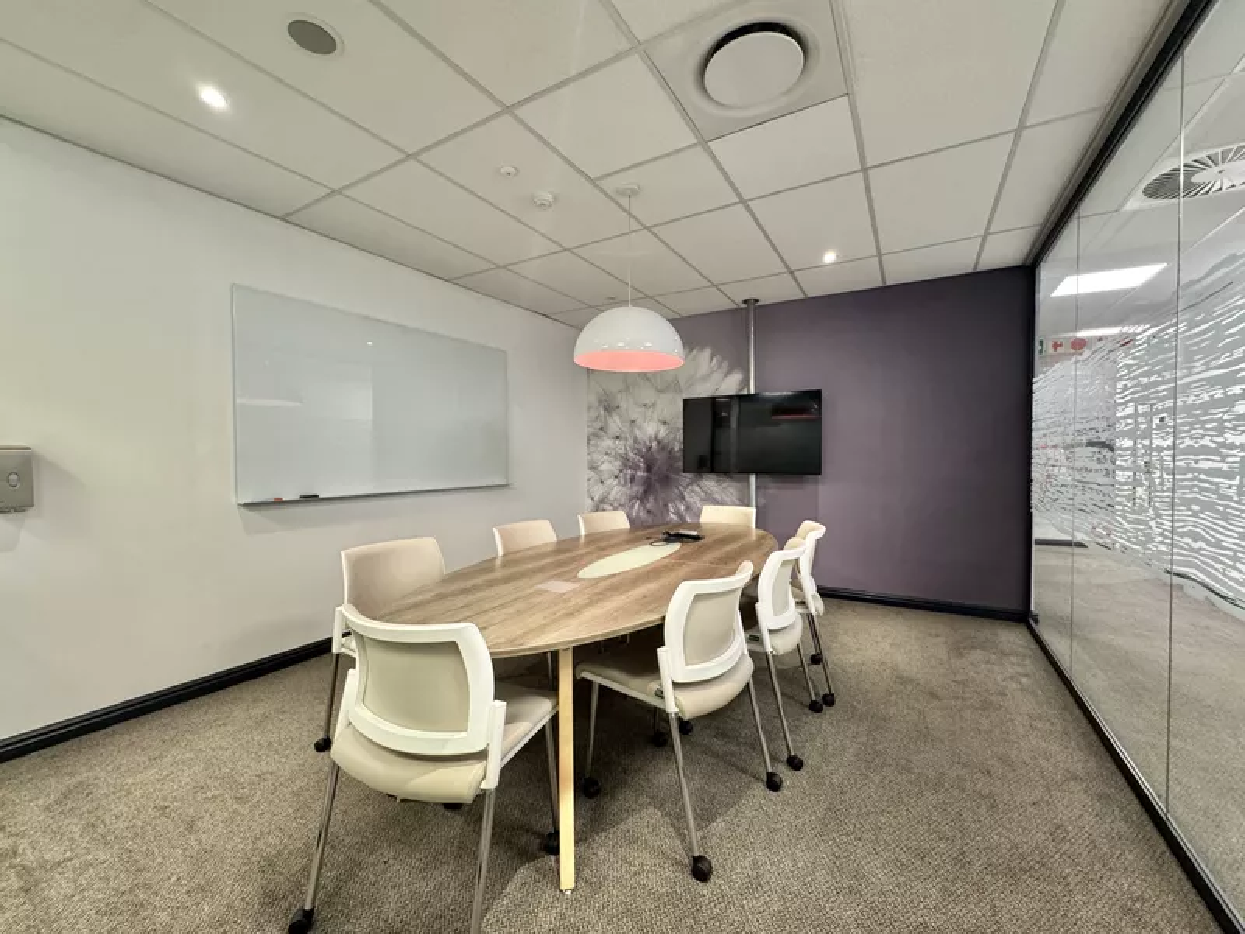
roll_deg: -0.1
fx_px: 504
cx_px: 622
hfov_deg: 102.1
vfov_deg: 85.7
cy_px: 467
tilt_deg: -1.4
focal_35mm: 14
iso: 320
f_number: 2.2
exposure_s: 1/50
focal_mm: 2.22
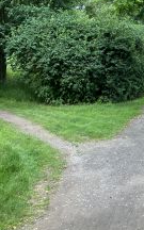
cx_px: 177
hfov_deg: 19.9
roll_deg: +0.8
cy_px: 35
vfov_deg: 32.3
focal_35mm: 61
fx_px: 383
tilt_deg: +4.8
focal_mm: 3.99
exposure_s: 1/224
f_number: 1.8
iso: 25
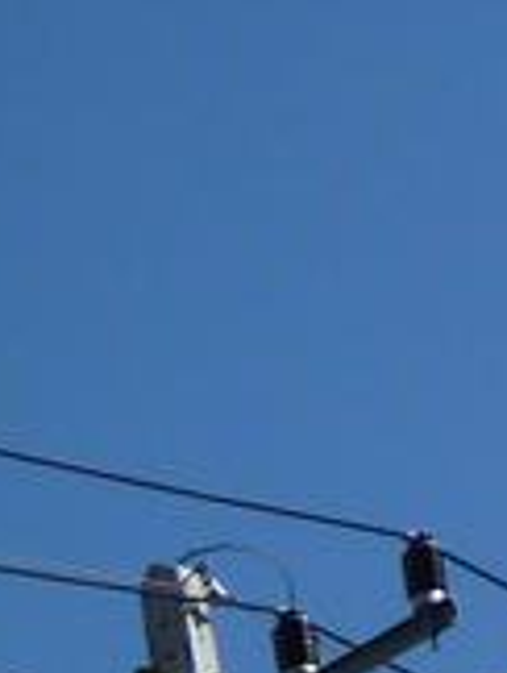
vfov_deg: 9.5
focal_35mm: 185
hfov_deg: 6.8
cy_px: 1587
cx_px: -1280
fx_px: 3603
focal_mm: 4.1
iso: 80
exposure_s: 1/500
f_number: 5.6
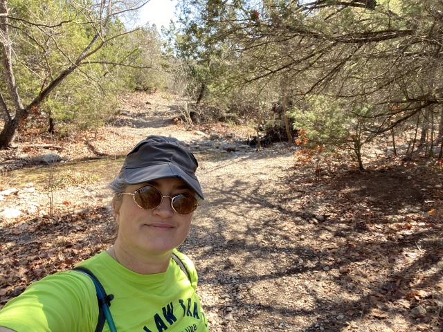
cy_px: 166
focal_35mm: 23
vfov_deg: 58.9
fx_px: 294
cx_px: 222
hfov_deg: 73.9
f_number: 2.2
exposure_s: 1/122
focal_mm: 2.71
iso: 50
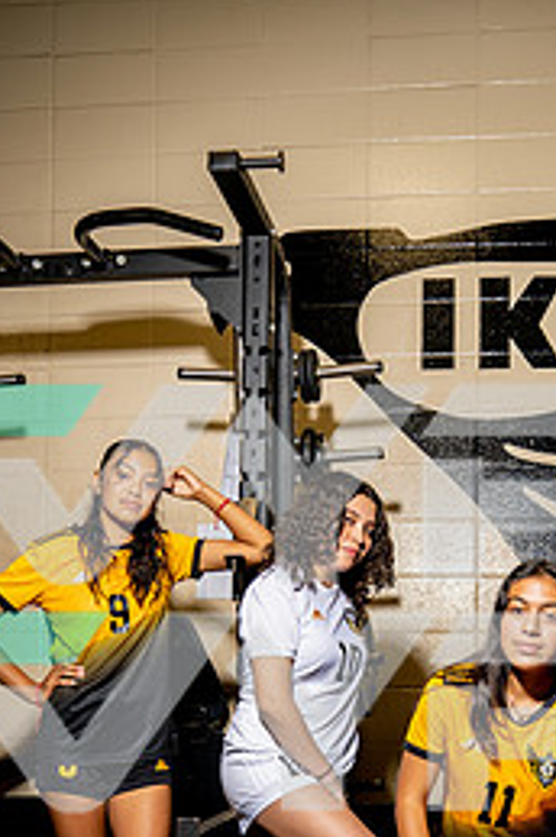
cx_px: 391
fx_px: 1092
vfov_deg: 39.6
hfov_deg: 28.3
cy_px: 714
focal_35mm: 47
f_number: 4.5
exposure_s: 1/250
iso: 100
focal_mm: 27
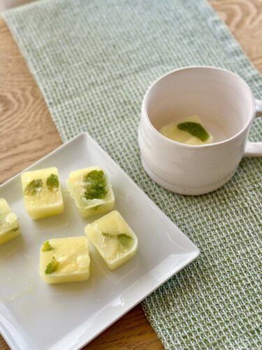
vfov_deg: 39.7
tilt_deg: -56.5
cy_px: 175
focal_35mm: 48
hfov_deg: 30.3
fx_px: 484
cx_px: 131
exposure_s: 1/66
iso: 125
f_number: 1.78
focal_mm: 6.86
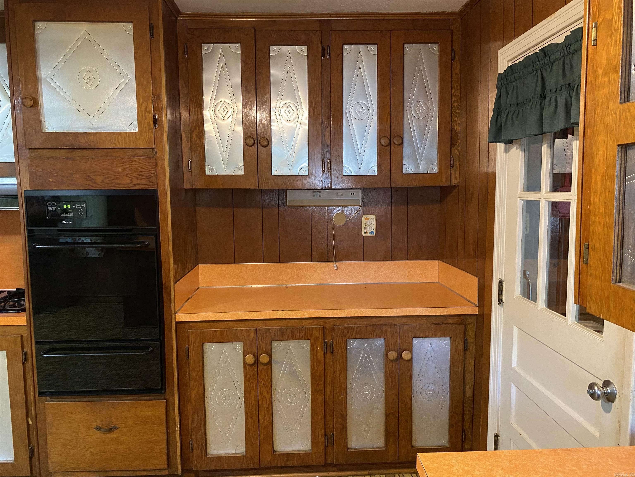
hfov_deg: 67.3
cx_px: 318
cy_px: 238
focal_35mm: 26
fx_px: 477
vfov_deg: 53.1
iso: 500
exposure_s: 1/30
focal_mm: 4.25
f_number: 1.8
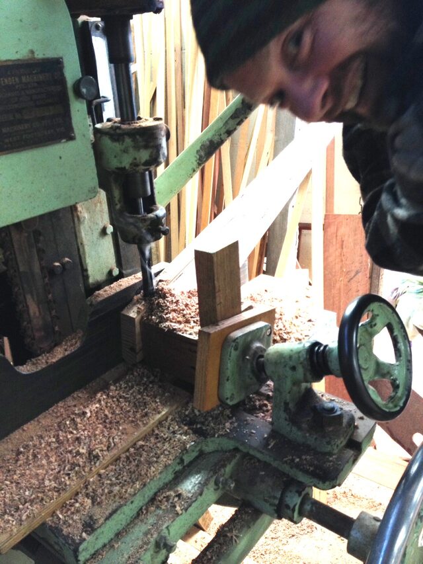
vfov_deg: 52.6
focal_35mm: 35
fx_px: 570
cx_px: 212
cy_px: 282
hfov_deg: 40.7
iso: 125
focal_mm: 4.28
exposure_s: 1/20
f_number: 2.4
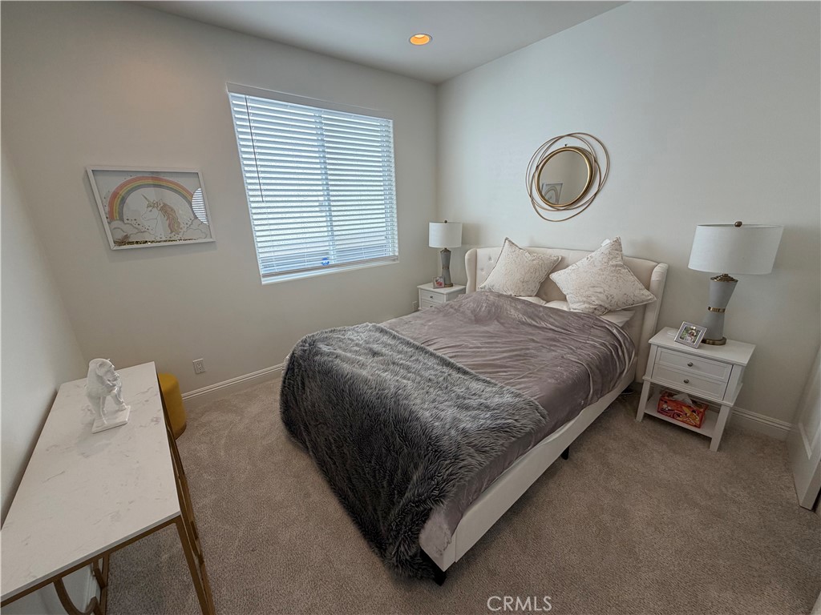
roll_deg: +2.7
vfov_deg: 85.7
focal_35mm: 14
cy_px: 308
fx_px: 332
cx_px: 410
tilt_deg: -16.0
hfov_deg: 102.1
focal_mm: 2.22
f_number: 2.2
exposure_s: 1/120
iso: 100
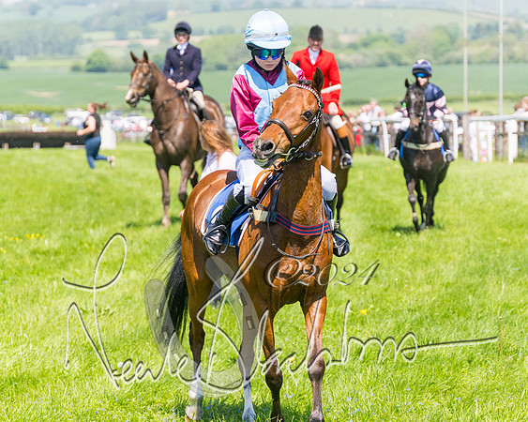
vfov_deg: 9.3
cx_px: 289
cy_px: 211
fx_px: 2592
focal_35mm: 166
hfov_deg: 11.6
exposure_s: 1/6400
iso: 400
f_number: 4
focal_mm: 98
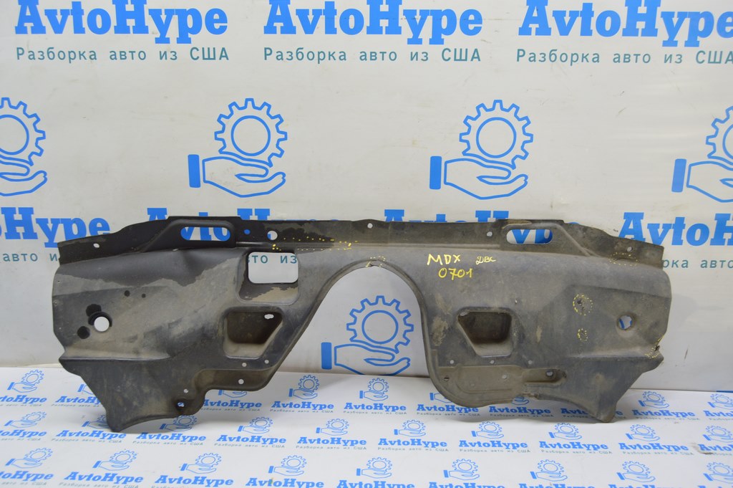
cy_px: 244
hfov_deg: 67.4
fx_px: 549
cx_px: 366
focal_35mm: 27
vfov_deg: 47.9
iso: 400
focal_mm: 18
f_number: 5.6
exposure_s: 1/20
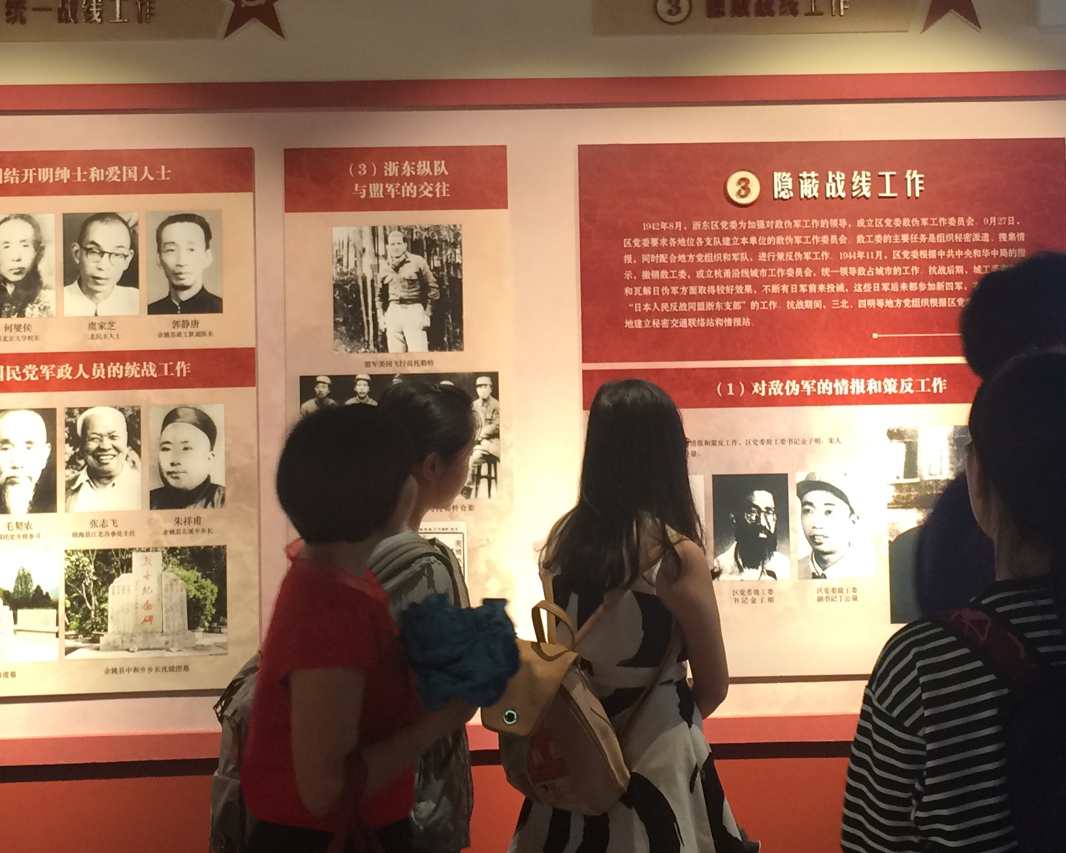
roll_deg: -0.3
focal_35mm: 59
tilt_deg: +1.7
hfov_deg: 31.9
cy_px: 312
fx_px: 1862
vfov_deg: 25.7
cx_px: 569
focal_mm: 4.15
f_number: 2.2
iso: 100
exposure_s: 1/33
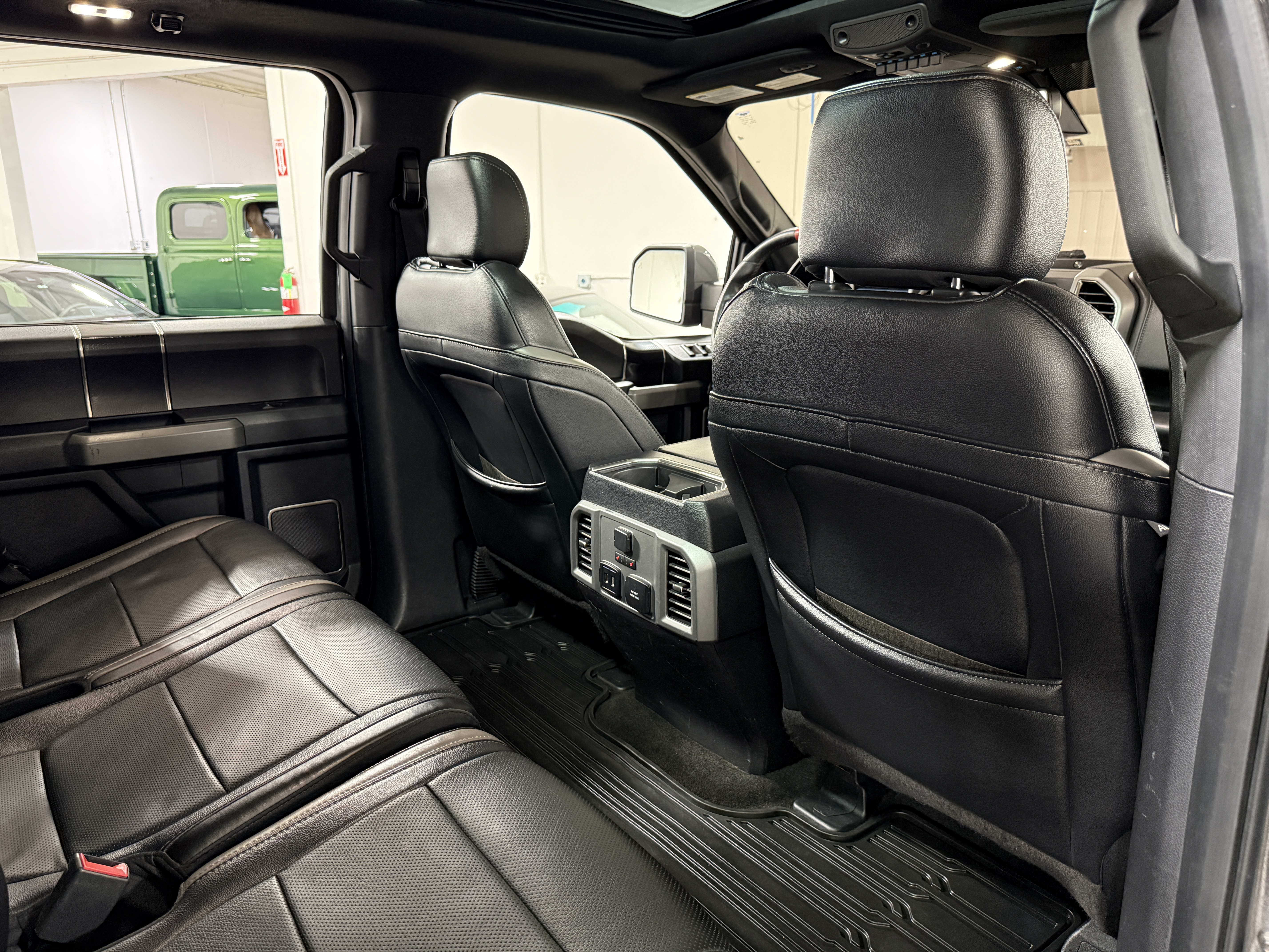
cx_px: 634
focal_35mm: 24
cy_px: 476
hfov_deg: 71.6
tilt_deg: -14.5
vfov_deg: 56.8
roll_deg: +0.4
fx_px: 880
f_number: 1.78
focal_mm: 6.76
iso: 640
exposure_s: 1/40
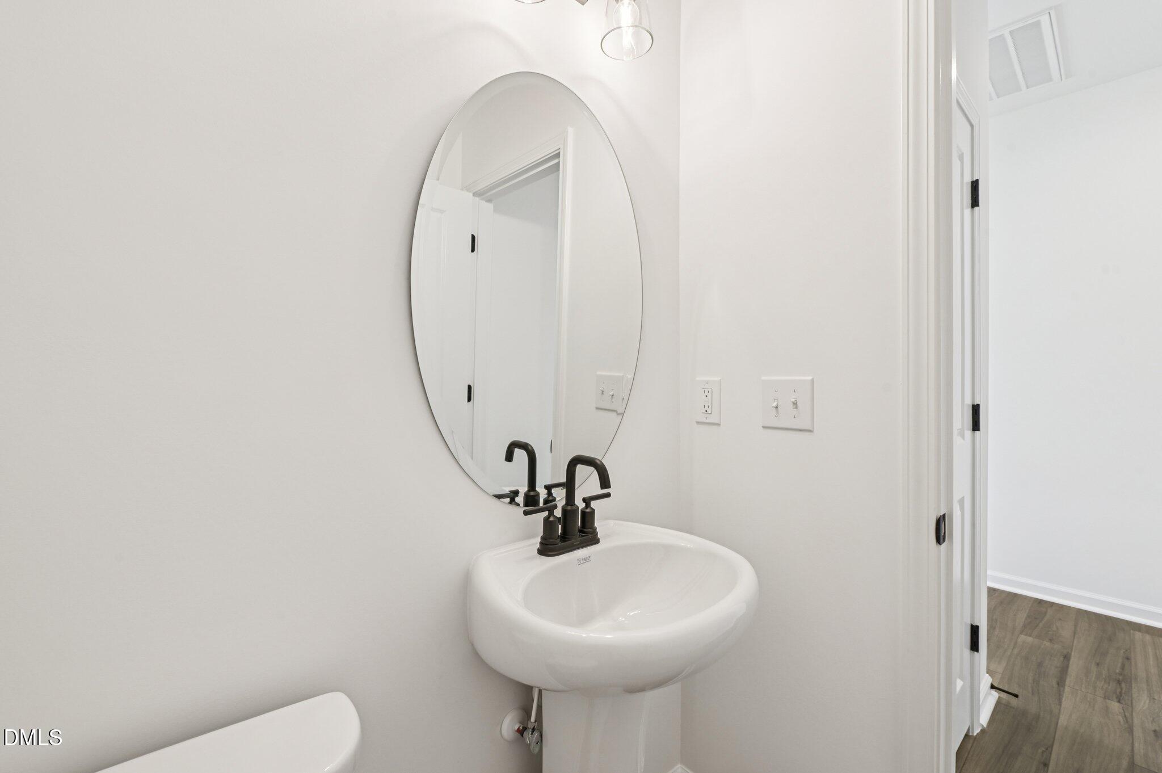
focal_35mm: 14
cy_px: 386
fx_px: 452
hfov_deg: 104.3
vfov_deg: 81.1
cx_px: 581
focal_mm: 14
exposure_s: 1/15
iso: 200
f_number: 9
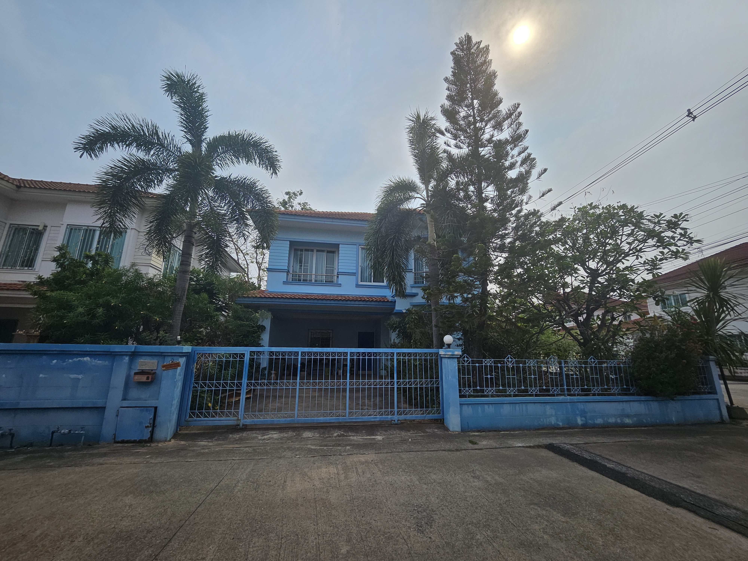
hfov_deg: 106.2
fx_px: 281
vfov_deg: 89.9
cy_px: 280
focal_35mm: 13
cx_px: 374
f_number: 2.2
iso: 32
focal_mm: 1.7
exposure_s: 1/1839
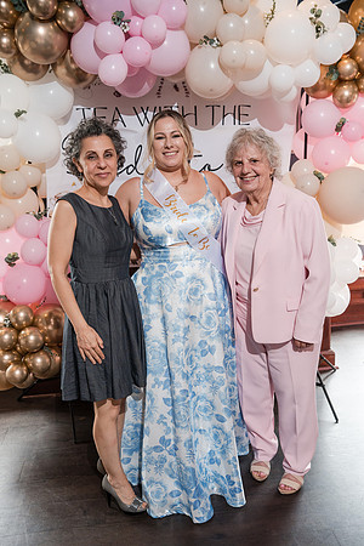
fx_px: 531
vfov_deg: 54.4
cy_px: 273
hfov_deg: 37.9
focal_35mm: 35
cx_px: 182
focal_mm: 35
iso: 2000
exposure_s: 1/250
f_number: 4
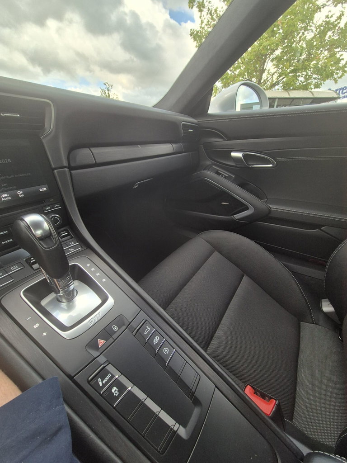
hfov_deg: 89.9
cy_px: 232
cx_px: 174
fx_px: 174
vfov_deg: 106.2
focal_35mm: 13
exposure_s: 1/235
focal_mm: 2.2
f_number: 2.2
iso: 50
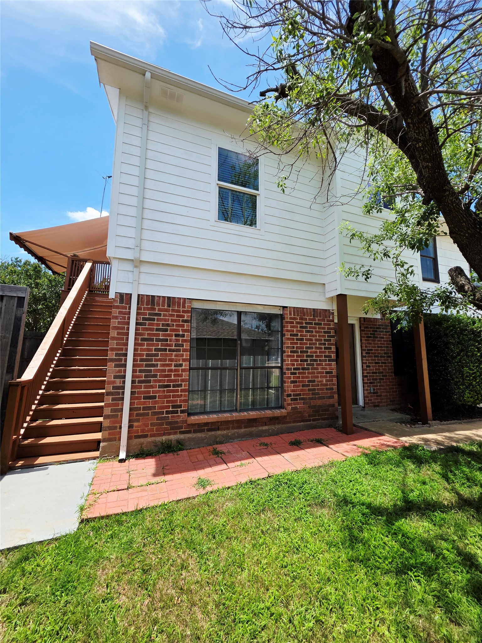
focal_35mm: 13
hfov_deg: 89.9
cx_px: 241
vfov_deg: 106.2
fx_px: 241
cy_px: 322
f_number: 1.9
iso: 40
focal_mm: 2.2
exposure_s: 1/1667
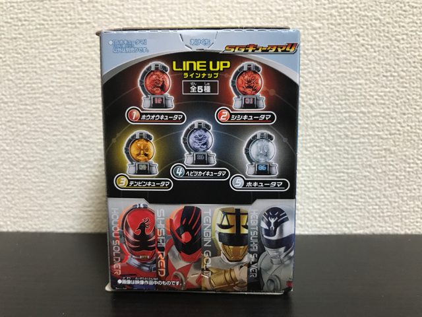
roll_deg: +1.1
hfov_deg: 63.4
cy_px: 158
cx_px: 211
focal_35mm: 28
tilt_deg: -7.5
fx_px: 341
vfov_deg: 49.7
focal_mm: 3.99
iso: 64
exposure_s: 1/17
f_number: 1.8
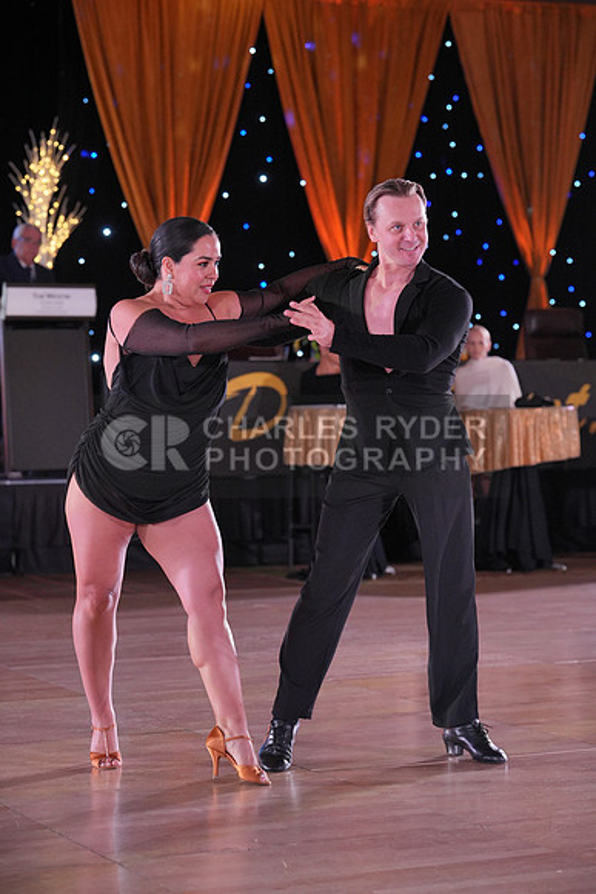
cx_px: 298
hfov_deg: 15.2
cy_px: 447
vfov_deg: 22.6
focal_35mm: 90
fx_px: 2233
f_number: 4
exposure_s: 1/400
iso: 2000
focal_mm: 90
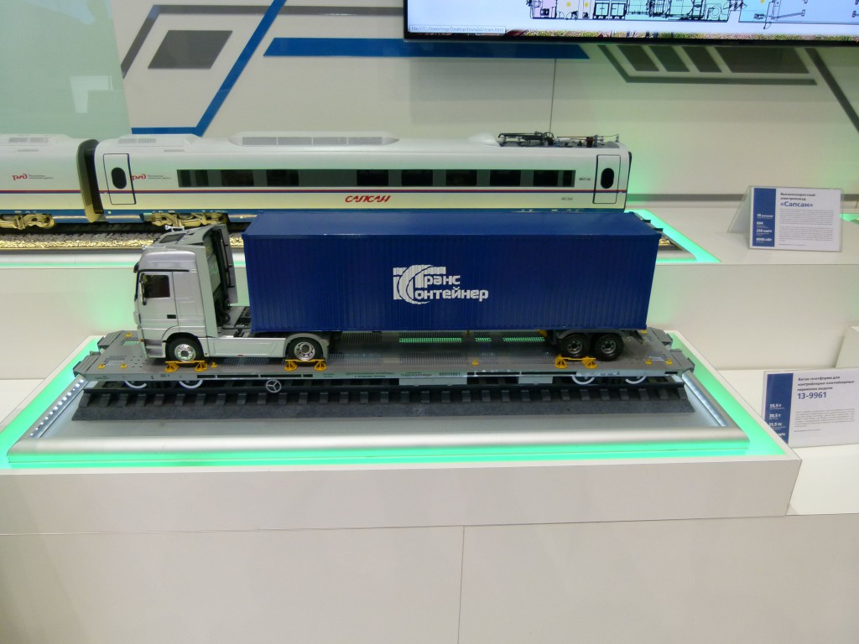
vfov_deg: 54.9
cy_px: 322
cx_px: 430
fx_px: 620
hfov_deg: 69.4
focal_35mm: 25
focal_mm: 4.5
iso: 125
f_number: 2.8
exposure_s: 1/60
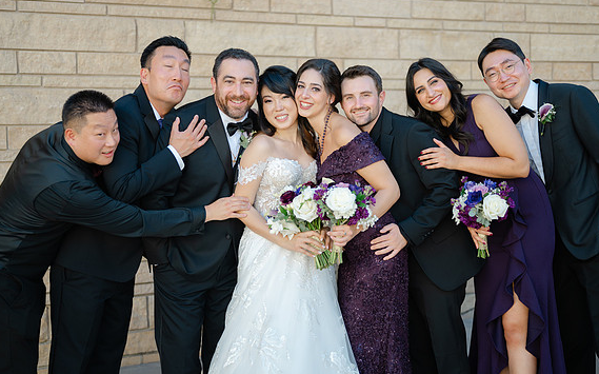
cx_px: 302
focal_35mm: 52
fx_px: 848
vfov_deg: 24.8
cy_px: 183
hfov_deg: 38.9
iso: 64
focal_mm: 50
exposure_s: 1/640
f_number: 1.8
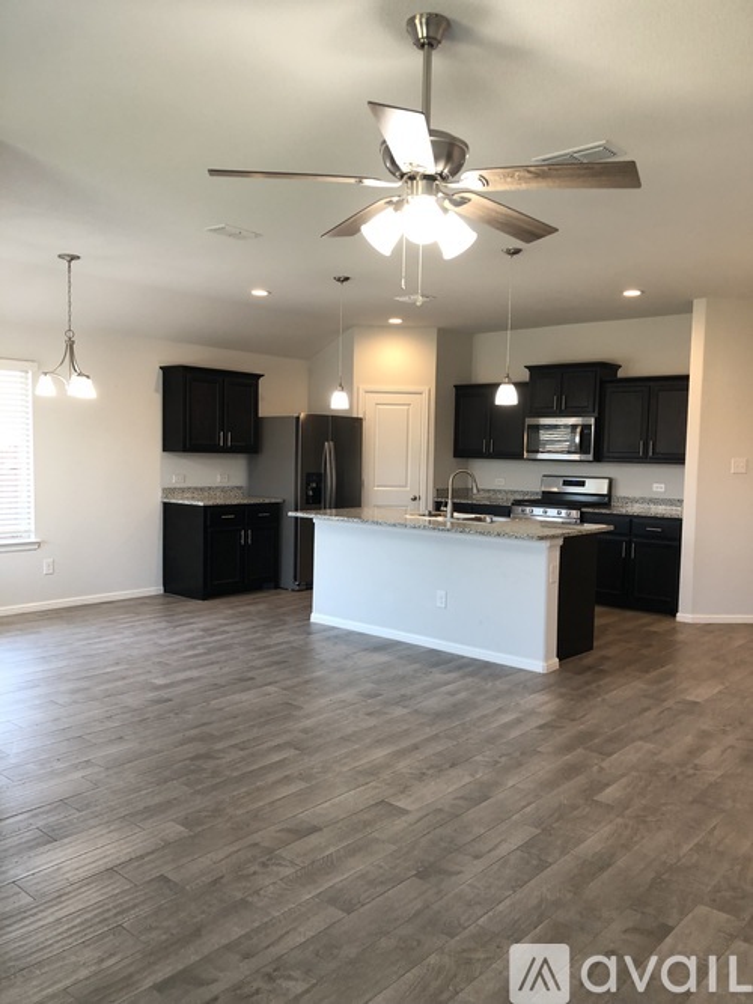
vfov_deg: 63.5
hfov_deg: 49.7
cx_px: 376
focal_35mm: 28
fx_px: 812
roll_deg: -1.2
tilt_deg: -5.0
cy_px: 502
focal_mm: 3.99
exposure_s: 1/24
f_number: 1.8
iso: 32
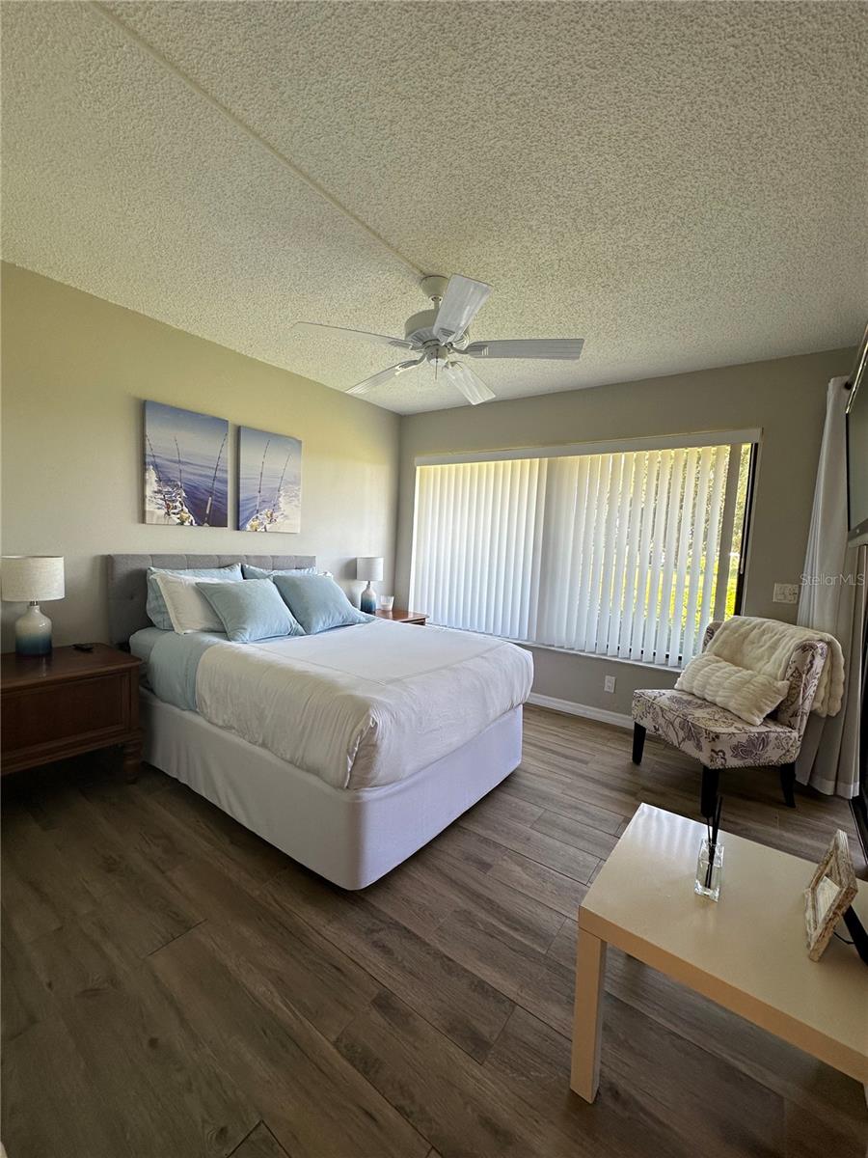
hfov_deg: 85.7
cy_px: 579
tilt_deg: -3.1
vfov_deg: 102.1
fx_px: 468
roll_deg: -2.9
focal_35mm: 14
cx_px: 434
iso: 64
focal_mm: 2.22
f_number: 2.2
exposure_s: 1/99
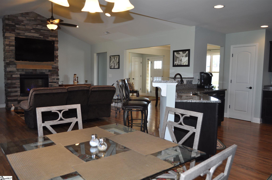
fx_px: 204
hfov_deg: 67.4
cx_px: 136
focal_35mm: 27
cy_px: 90
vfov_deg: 47.8
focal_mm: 18
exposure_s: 1/125
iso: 400
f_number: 3.5
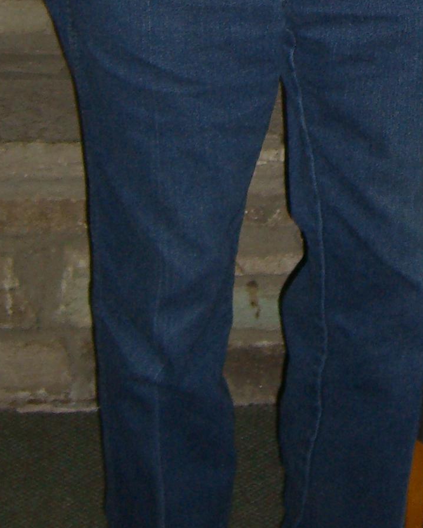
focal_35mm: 127
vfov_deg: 14.3
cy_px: -229
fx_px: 1987
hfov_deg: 12.0
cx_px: 438
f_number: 2.8
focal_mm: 7.9
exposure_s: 1/60
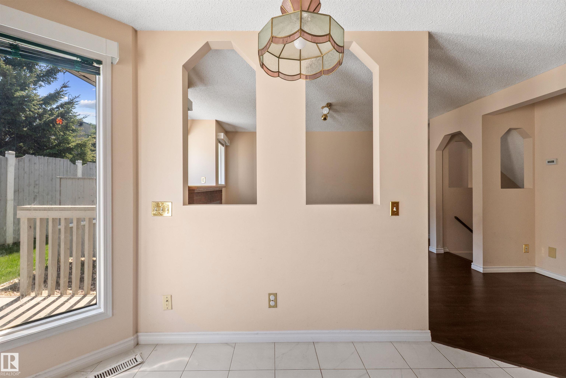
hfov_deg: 100.4
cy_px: 189
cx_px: 283
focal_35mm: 15
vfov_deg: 77.3
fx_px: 236
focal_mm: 10
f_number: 11
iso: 400
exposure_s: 1/13
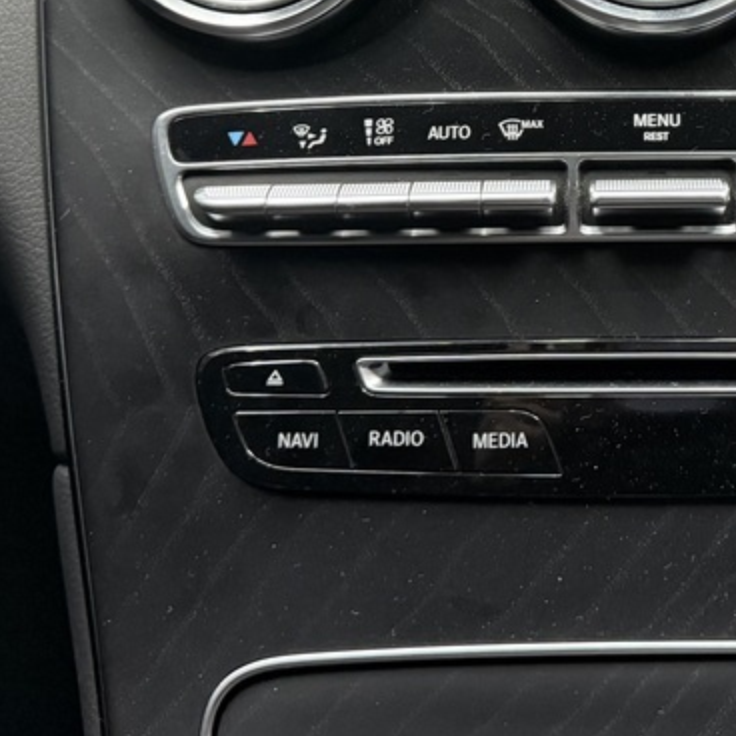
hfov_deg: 28.4
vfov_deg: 27.6
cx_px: 600
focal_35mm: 59
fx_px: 1419
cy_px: 18
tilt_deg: -22.4
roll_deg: +0.2
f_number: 1.78
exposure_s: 1/33
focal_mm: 6.76
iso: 640
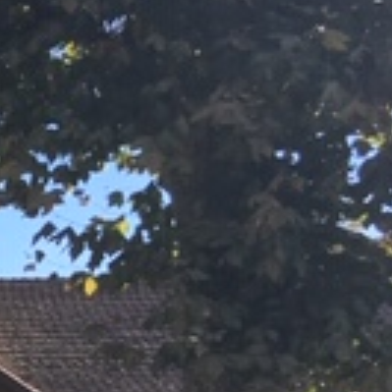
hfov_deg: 11.8
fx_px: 1576
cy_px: 525
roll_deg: +0.5
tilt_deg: +0.4
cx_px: -528
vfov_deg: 13.6
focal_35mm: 123
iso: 25
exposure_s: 1/1202
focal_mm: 4.15
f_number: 2.2
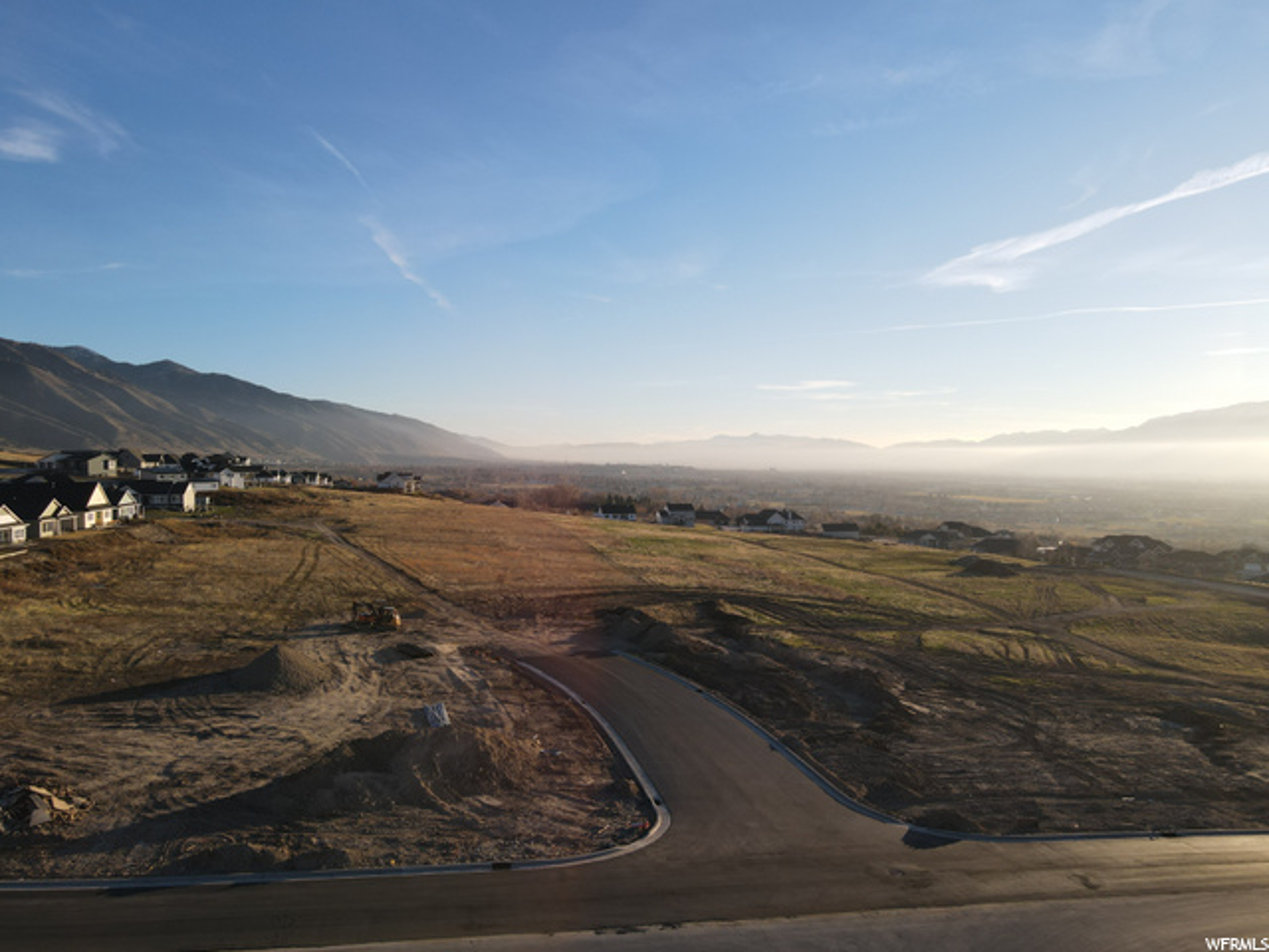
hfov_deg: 71.6
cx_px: 634
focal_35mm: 24
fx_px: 880
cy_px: 476
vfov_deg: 56.8
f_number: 2.8
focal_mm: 4.5
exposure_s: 1/500
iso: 100
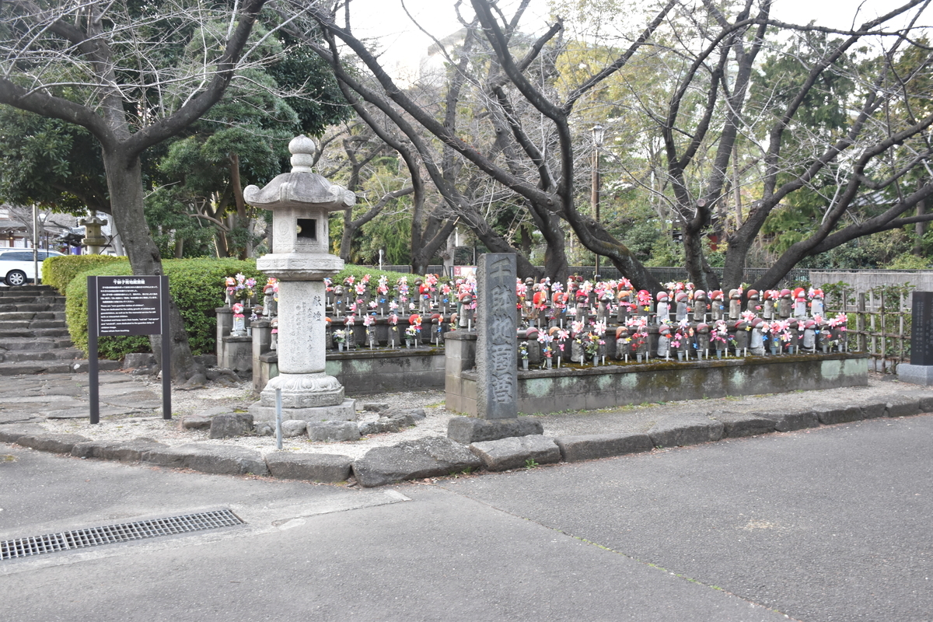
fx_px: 894
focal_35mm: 34
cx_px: 466
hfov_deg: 55.1
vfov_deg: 38.4
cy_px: 311
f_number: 5.6
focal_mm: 23
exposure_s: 1/125
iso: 800
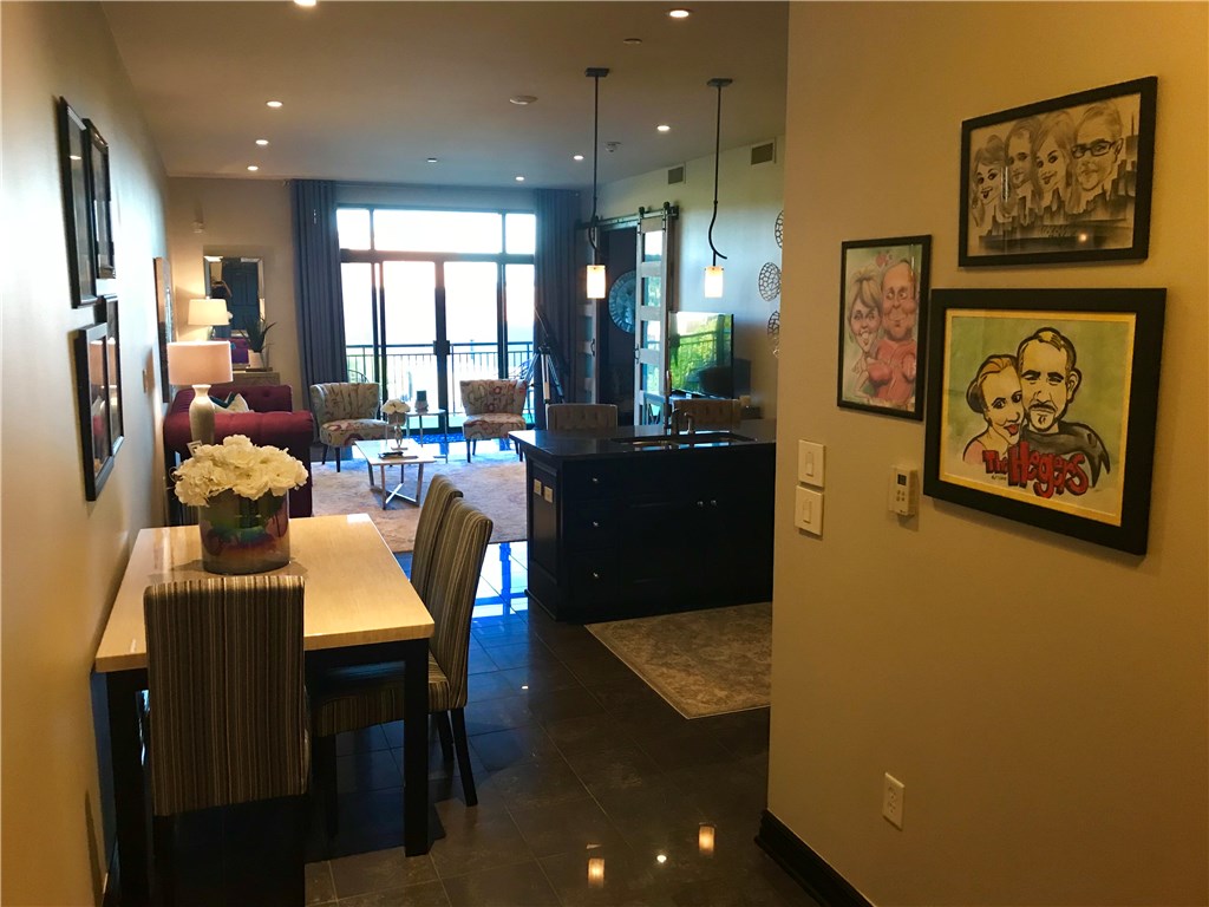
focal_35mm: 28
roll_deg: +0.5
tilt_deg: -8.2
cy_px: 454
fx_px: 978
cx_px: 604
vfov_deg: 49.7
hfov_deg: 63.4
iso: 80
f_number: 1.8
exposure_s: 1/15
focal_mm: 3.99
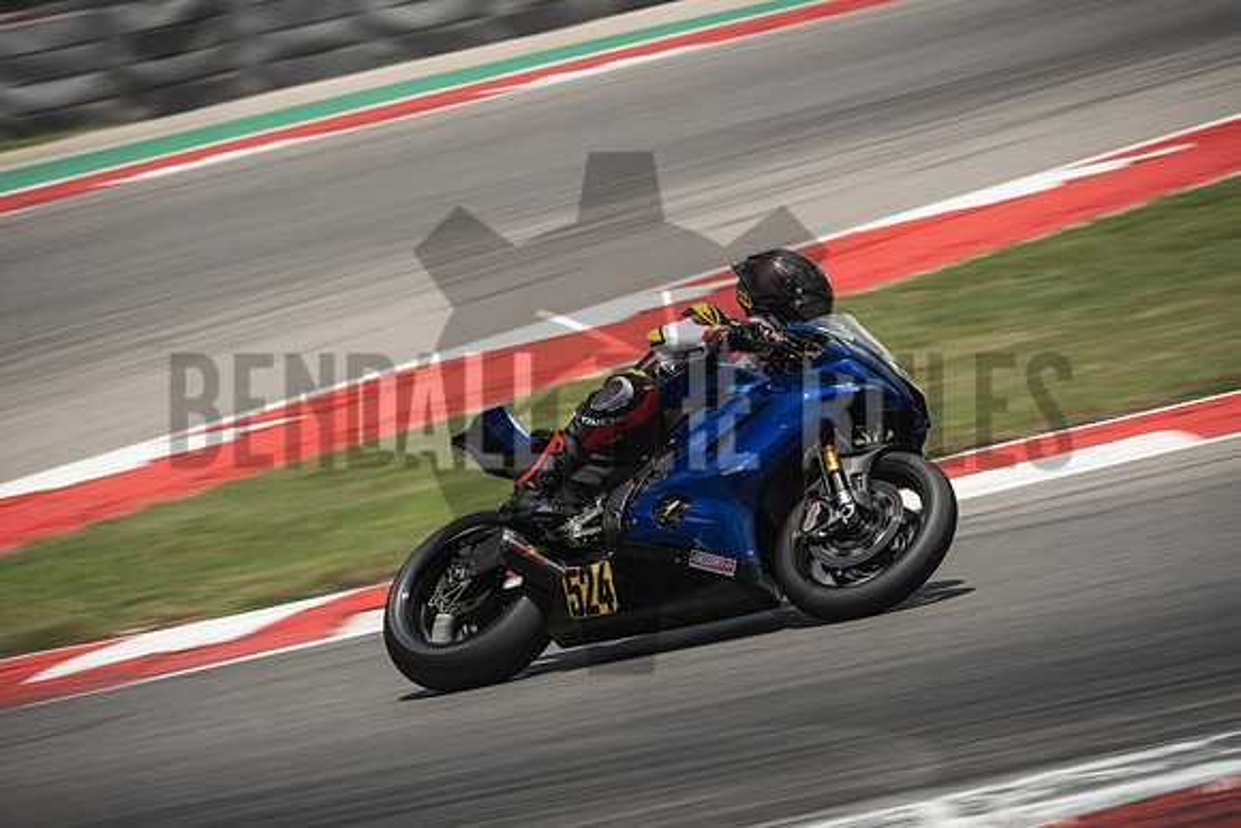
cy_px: 414
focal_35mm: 300
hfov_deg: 6.9
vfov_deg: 4.6
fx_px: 10344
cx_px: 620
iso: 125
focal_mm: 200
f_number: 9
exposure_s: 1/200
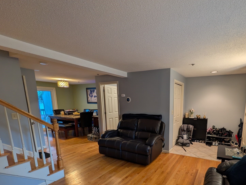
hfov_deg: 88.7
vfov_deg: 72.2
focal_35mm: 17
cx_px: 157
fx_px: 121
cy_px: 126
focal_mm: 2.02
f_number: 1.7
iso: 52
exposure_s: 1/40
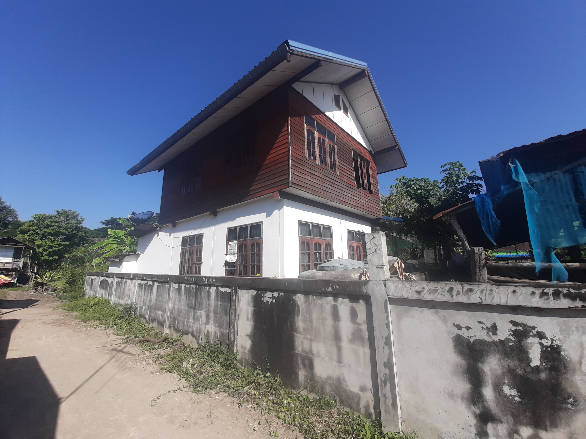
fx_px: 220
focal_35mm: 13
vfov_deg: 89.9
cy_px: 220
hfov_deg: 106.2
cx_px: 293
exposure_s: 1/1152
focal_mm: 1.42
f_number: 2.2
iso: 40
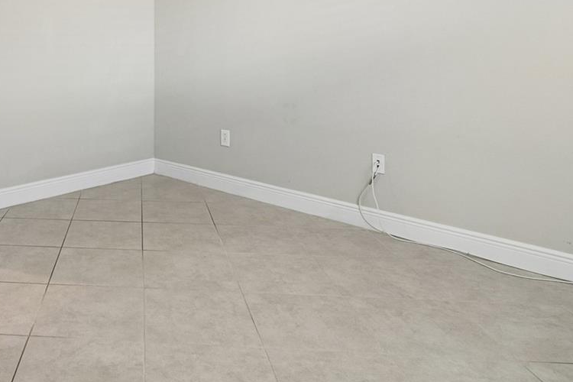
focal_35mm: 32
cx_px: 86
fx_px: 509
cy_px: 34
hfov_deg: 53.3
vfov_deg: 38.2
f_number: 7.1
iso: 100
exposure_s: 1/2.5
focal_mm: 10
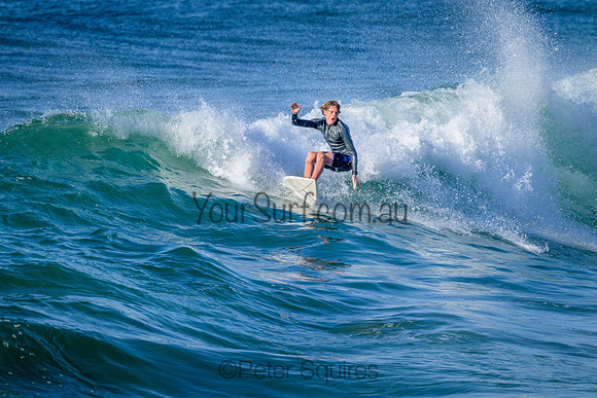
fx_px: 13269
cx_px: 298
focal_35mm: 800
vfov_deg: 1.7
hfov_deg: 2.6
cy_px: 199
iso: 800
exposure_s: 1/2000
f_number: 11
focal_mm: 800
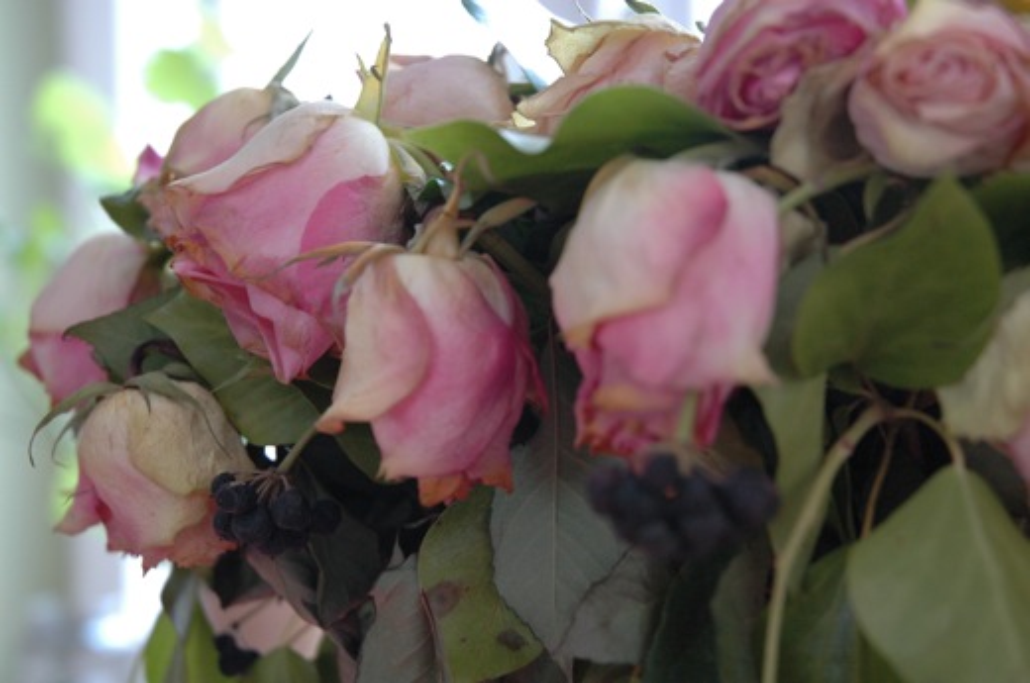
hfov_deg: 29.3
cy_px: 342
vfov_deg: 19.7
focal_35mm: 69
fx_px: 1971
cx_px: 515
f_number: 4.5
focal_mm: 46
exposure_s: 1/13
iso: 640
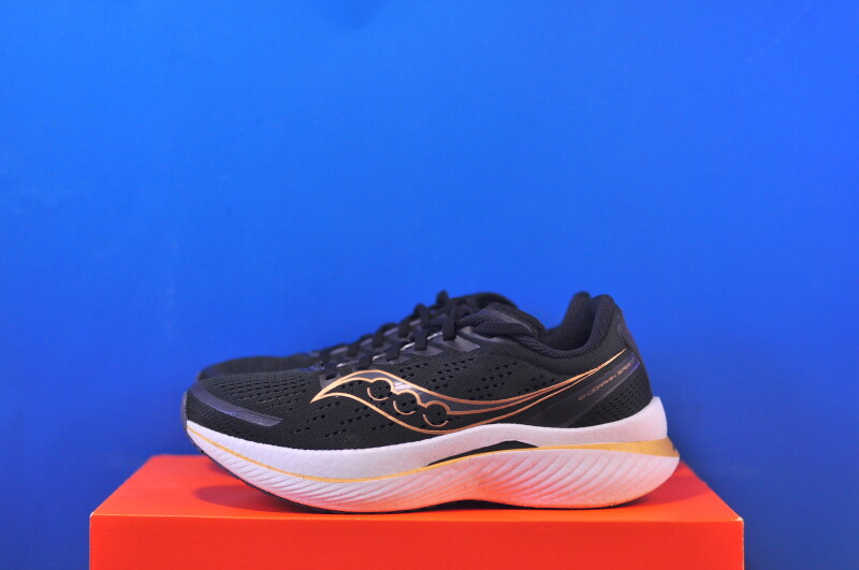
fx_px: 1787
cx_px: 430
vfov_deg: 18.1
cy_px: 285
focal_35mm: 75
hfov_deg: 27.0
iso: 250
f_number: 2.5
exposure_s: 1/320
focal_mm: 50
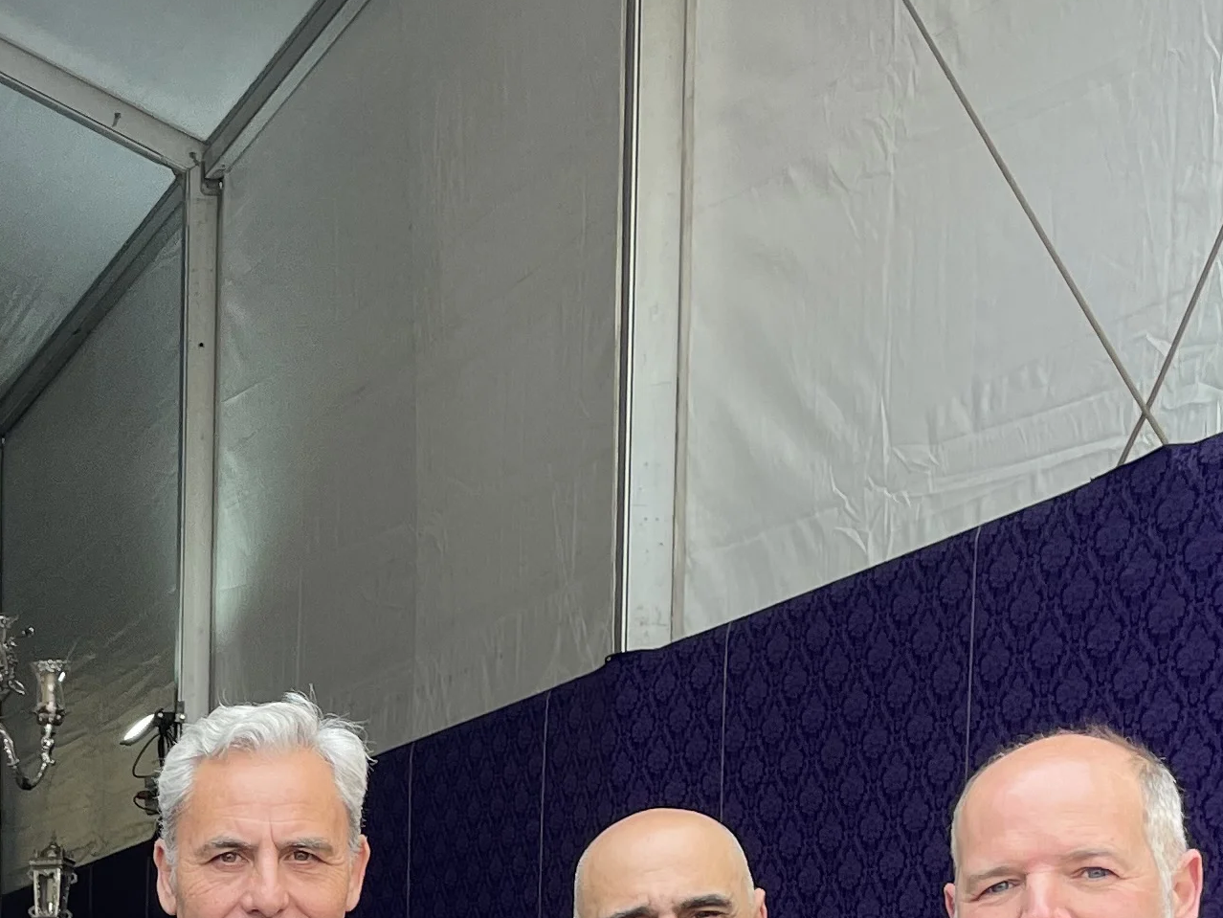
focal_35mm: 82
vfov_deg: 16.6
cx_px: -239
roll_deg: +0.9
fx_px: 2898
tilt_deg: -3.2
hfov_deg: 22.1
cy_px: 1311
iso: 32
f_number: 1.6
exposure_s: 1/364
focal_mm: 4.2
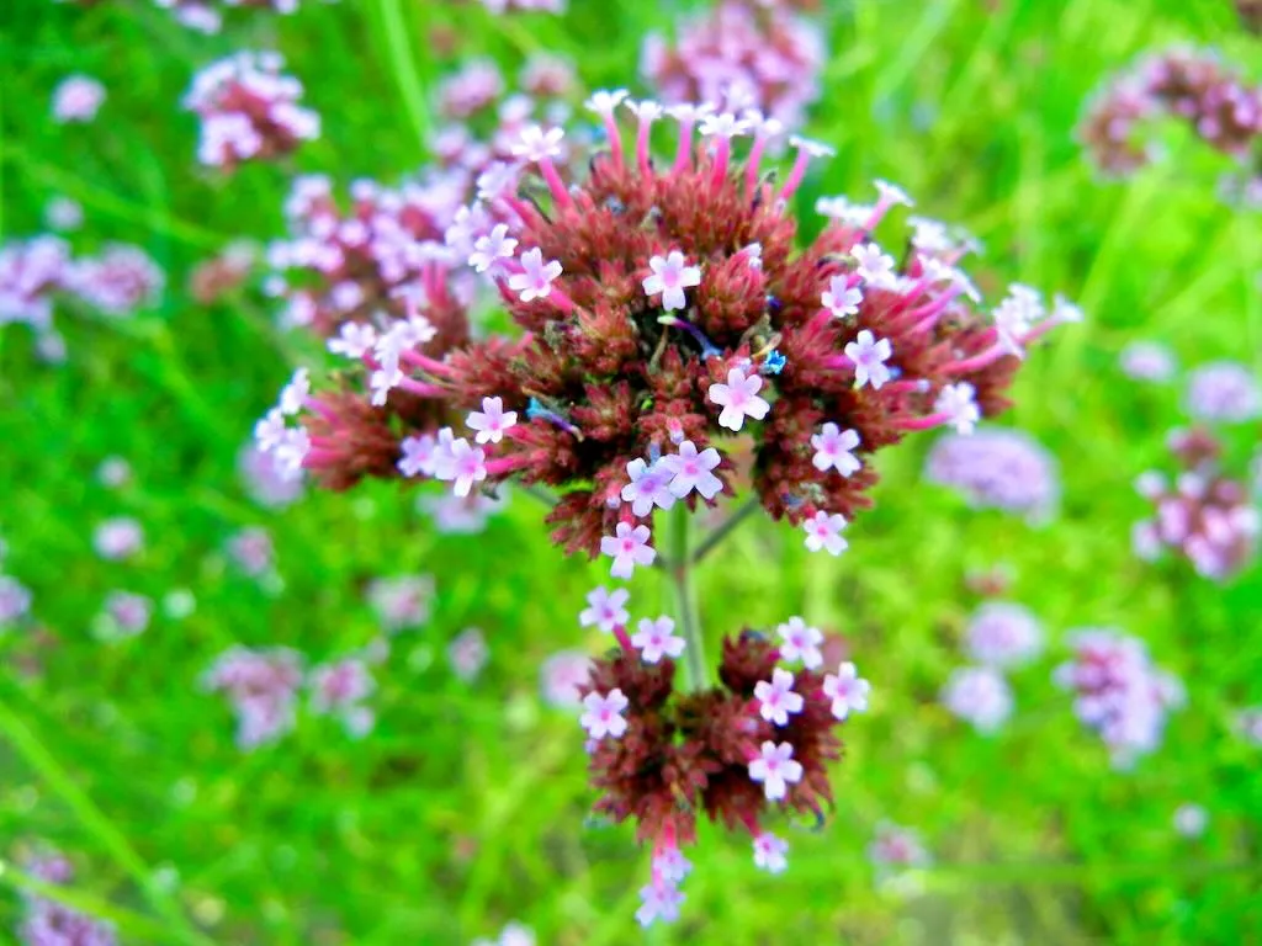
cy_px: 473
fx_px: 1094
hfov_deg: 60.0
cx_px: 631
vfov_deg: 46.8
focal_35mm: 30
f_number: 3.5
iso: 160
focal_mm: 5.4
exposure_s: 1/239
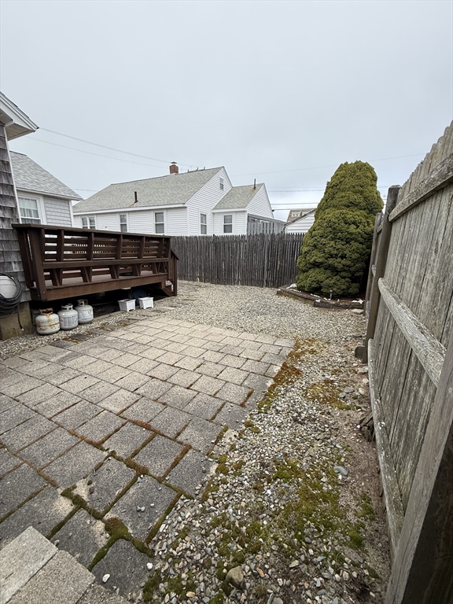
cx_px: 226
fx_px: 244
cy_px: 302
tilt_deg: -10.9
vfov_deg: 102.1
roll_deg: -0.7
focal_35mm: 14
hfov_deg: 85.7
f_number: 2.2
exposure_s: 1/1211
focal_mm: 2.22
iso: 50
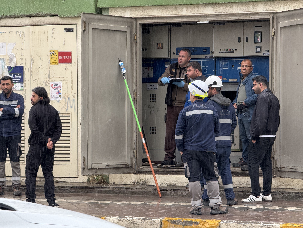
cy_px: 114
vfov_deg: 12.3
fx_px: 1050
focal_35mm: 120
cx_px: 152
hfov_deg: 16.4
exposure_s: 1/99
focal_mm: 15.66
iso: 125
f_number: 2.8
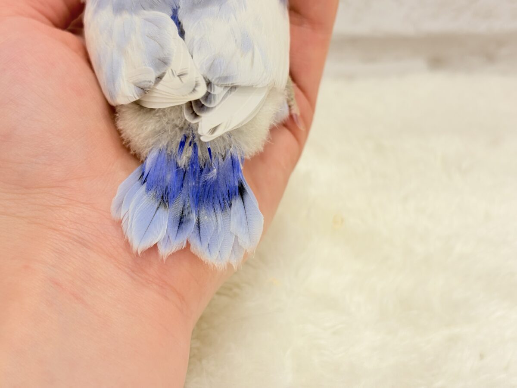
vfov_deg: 28.0
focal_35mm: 52
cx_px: 258
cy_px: 194
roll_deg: +2.6
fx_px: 777
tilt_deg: -32.4
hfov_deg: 36.8
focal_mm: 5.96
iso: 32
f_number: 1.6
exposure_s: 1/50
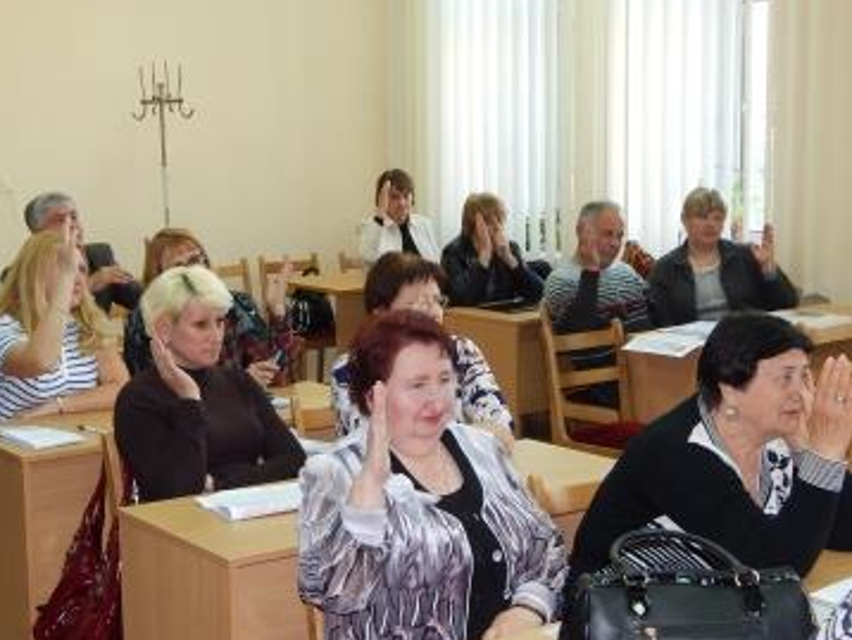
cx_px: 324
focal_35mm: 60
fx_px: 1478
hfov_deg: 32.0
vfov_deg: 24.4
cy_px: 340
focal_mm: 8.6
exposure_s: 1/30
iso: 220
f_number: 3.7
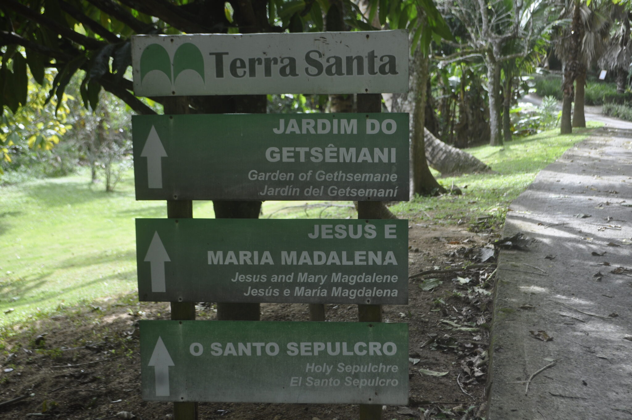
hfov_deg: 37.9
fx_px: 920
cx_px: 316
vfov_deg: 25.7
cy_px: 210
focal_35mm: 52
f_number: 5.6
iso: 200
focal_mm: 35
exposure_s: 1/125
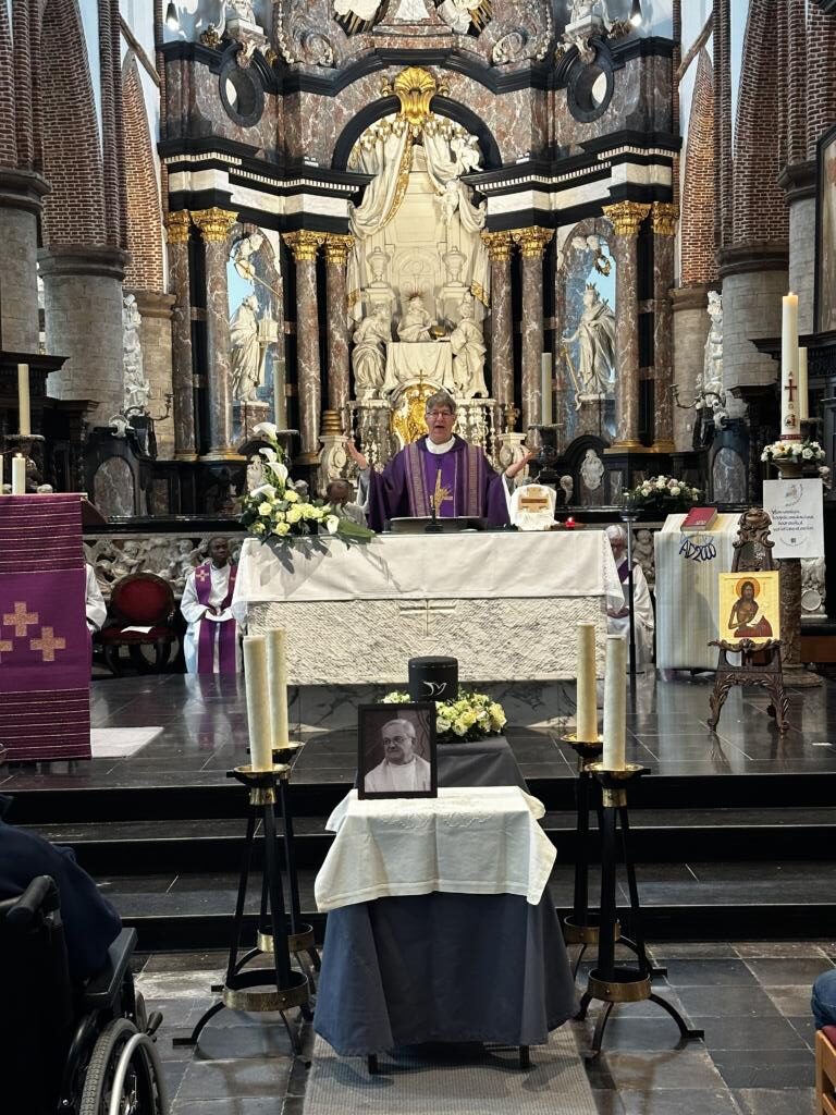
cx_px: 418
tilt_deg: -1.7
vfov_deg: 39.7
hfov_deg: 30.3
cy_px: 558
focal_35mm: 48
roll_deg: +0.9
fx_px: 1546
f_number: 1.78
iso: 250
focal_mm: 6.86
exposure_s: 1/60
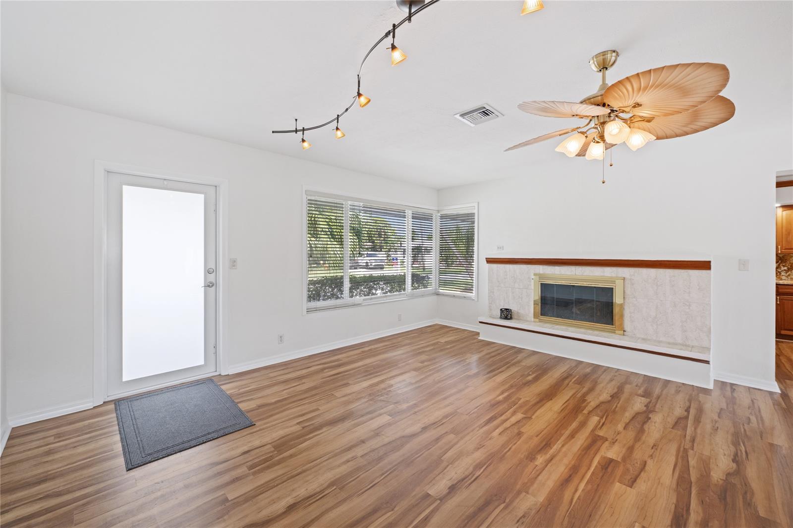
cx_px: 396
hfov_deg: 104.3
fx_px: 308
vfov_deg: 81.2
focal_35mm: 14
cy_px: 264
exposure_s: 1/10
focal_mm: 14
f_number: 7.1
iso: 250
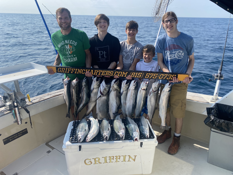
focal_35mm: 26
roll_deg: -3.1
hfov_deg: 67.3
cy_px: 88
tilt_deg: -22.1
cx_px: 116
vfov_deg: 53.1
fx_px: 175
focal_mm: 4.25
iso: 32
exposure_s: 1/2141
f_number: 1.8
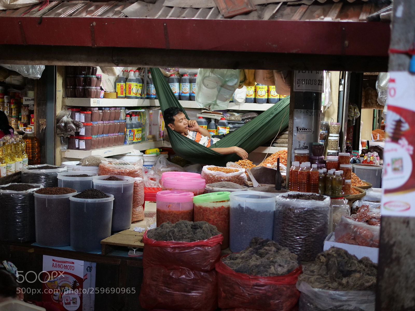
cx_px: 208
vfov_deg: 29.1
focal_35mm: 50
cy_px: 156
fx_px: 599
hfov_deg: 38.2
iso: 400
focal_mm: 25
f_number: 1.4
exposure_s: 1/60
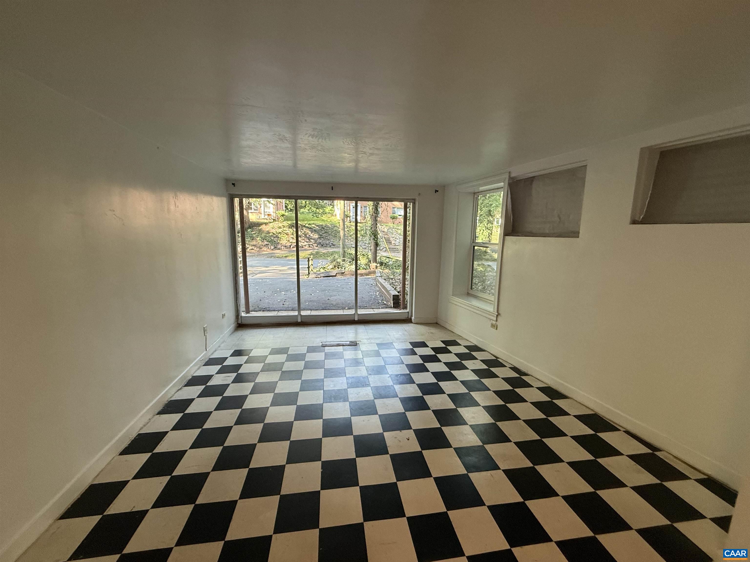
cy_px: 281
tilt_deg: -7.2
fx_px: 303
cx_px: 375
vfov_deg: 85.7
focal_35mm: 14
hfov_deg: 102.1
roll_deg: -1.0
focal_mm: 2.22
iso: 250
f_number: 2.2
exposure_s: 1/120
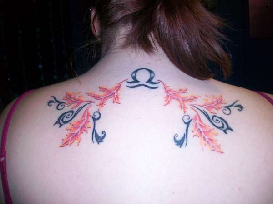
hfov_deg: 56.8
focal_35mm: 32
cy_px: 102
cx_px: 136
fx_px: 252
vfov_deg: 44.2
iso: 120
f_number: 2.8
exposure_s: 1/60
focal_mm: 5.7
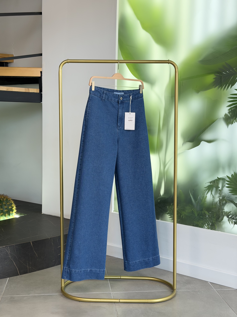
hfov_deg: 30.3
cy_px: 158
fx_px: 438
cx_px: 118
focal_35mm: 48
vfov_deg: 39.7
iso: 64
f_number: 1.78
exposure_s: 1/208
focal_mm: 6.76
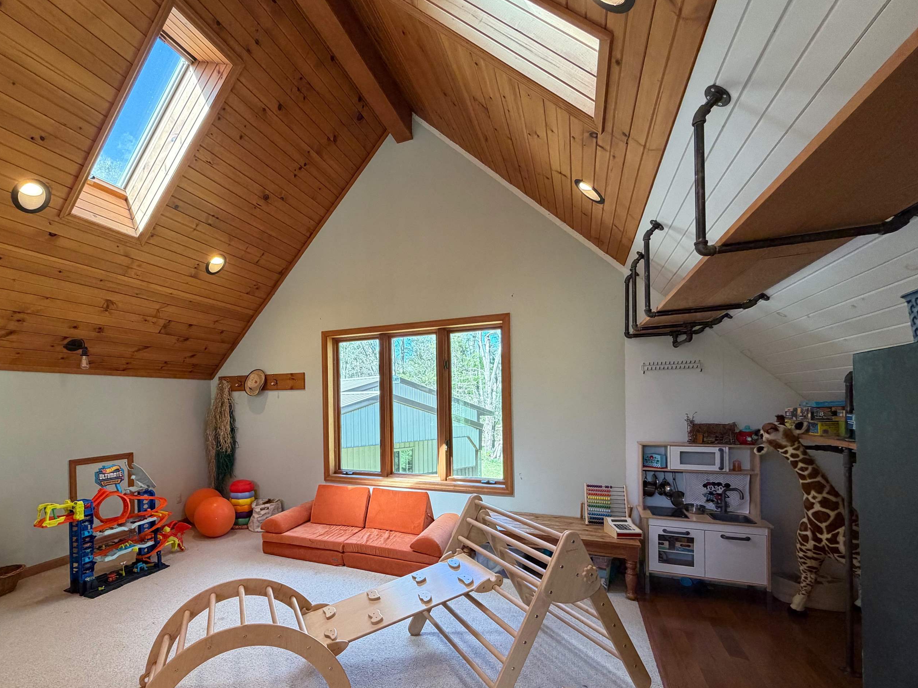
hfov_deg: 89.7
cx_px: 361
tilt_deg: -0.5
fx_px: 451
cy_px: 404
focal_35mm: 17
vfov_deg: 74.1
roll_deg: +1.4
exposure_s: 1/120
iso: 250
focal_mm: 2.22
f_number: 2.2
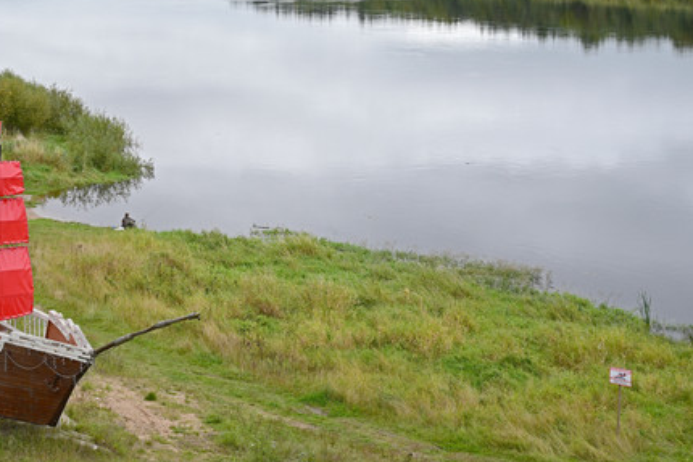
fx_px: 1406
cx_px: 185
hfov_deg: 27.4
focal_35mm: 73
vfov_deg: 18.6
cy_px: 126
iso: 100
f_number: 4
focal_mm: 49
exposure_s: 1/350
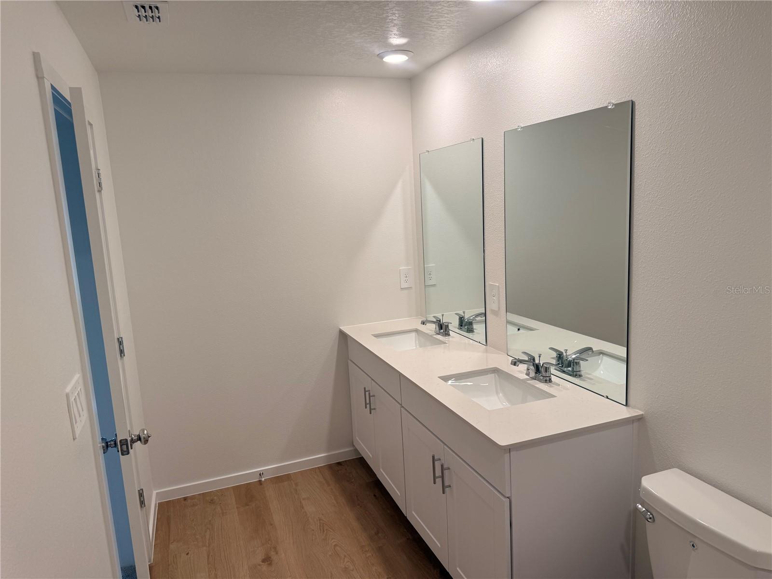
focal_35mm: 24
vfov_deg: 56.8
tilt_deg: -10.0
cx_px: 386
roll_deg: +3.1
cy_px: 290
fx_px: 535
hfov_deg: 71.6
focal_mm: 6.76
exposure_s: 1/120
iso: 80
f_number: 1.78
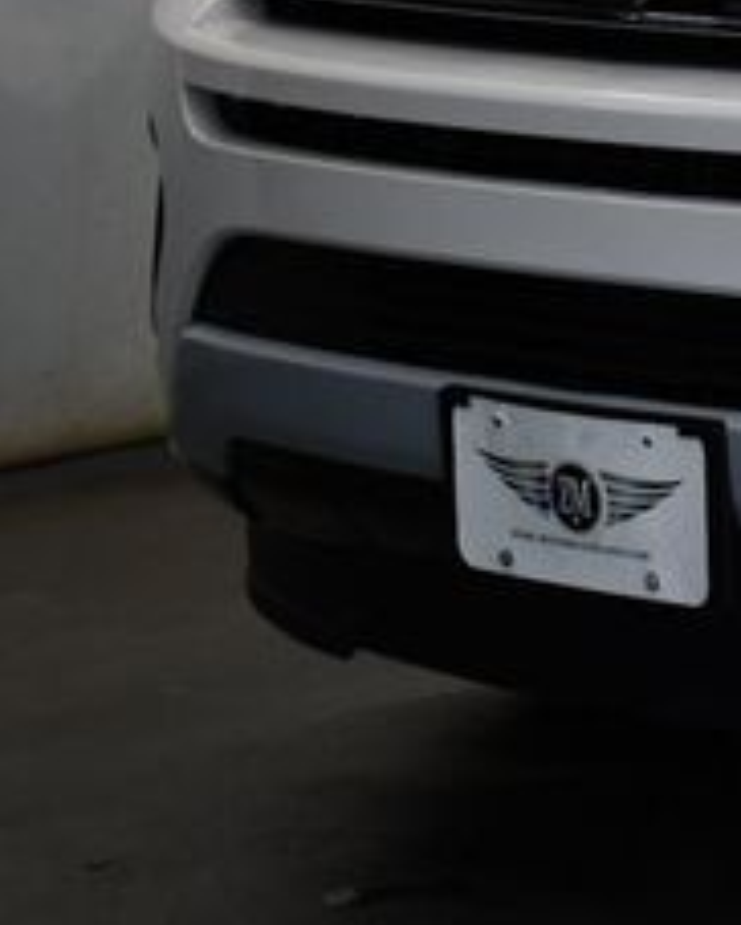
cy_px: 167
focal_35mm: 201
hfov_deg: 7.5
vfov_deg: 9.6
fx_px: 5503
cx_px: 1299
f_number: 4.8
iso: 560
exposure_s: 1/250
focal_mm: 38
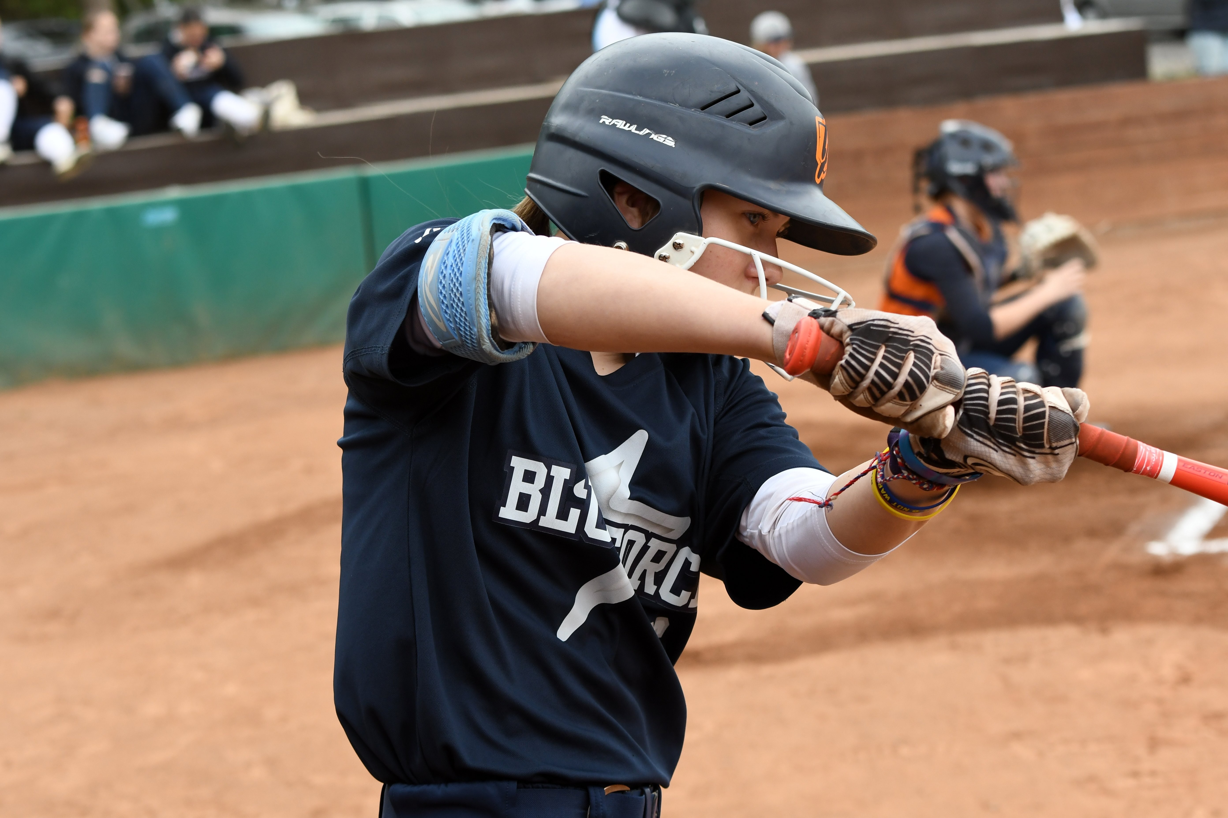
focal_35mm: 105
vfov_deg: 13.0
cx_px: 614
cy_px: 409
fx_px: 3581
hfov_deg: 19.5
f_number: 5.6
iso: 640
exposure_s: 1/800
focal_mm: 70
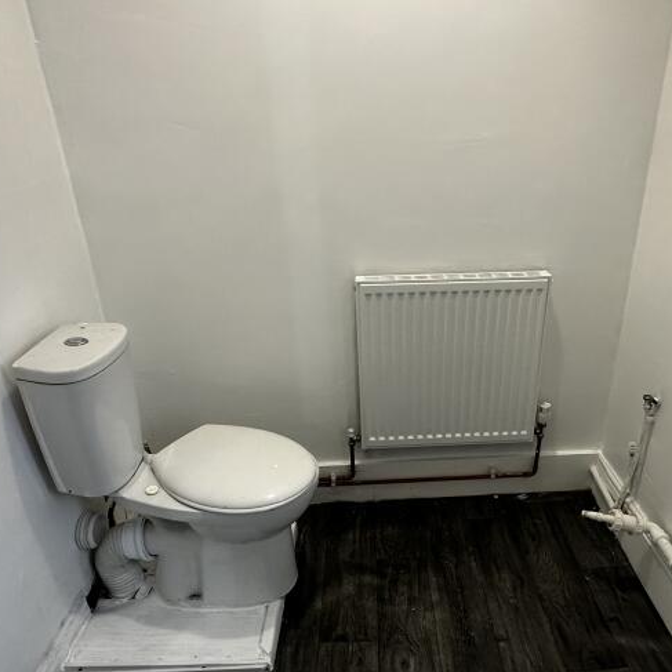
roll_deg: +0.1
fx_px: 571
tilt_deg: -26.8
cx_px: 399
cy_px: 386
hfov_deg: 60.5
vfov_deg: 60.7
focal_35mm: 26
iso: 250
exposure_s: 1/100
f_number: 2.2
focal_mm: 2.22
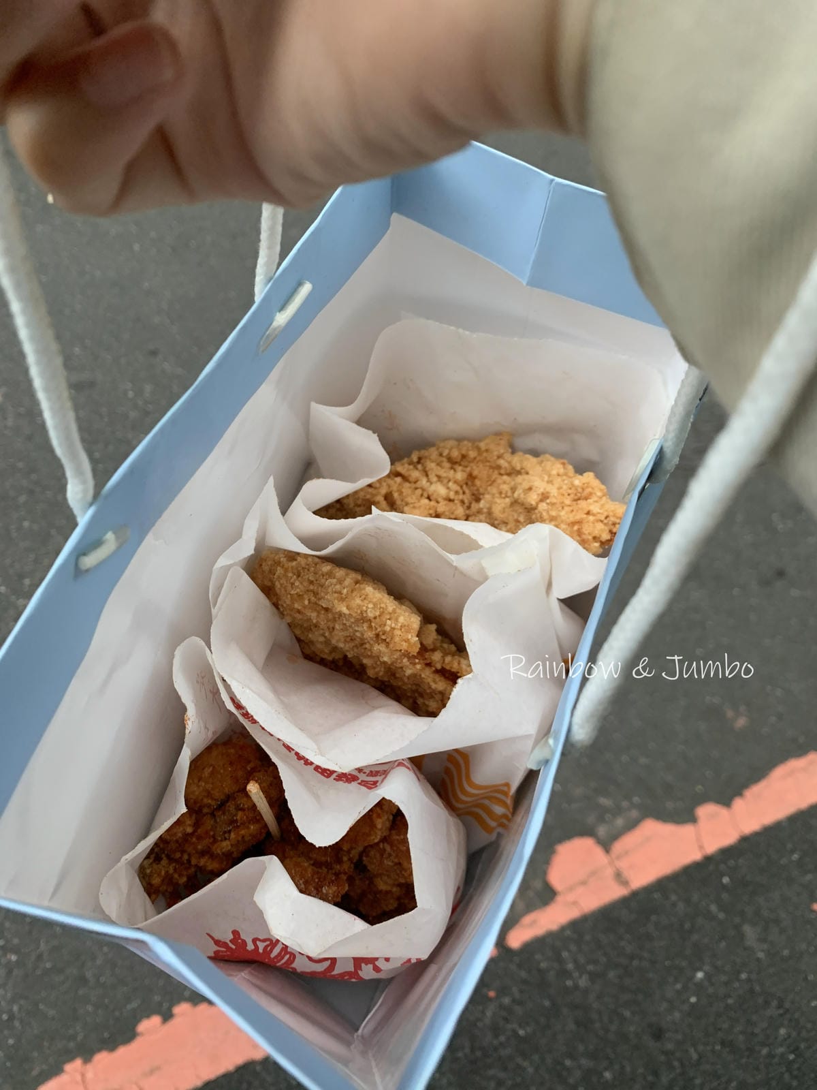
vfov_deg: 67.3
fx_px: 818
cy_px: 545
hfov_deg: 53.1
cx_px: 408
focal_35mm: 26
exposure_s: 1/60
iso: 125
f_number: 1.8
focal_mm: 4.25
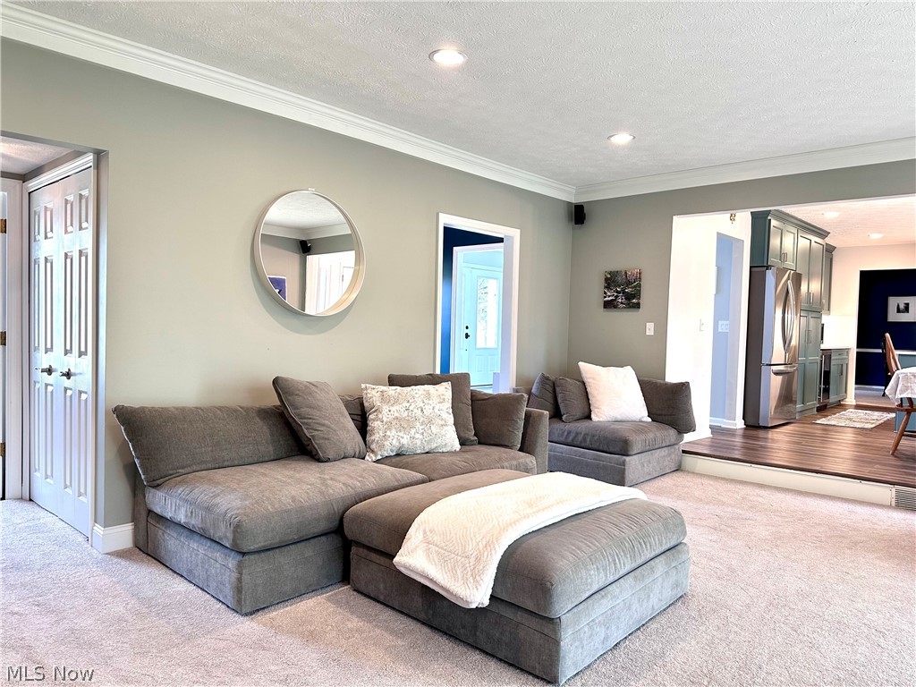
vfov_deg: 56.8
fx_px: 635
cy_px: 344
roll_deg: -1.4
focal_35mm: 24
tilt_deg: -1.7
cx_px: 458
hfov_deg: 71.6
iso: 160
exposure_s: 1/60
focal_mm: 6.86
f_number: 1.78
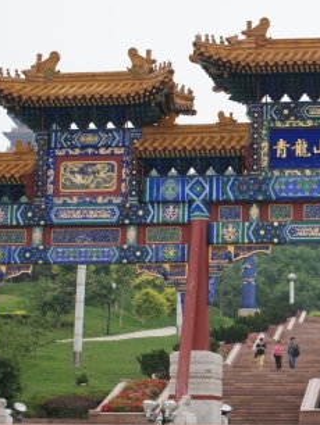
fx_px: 998
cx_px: 333
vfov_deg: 24.0
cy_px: 256
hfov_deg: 17.7
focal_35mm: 81
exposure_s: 1/400
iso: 200
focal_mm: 25
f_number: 6.3
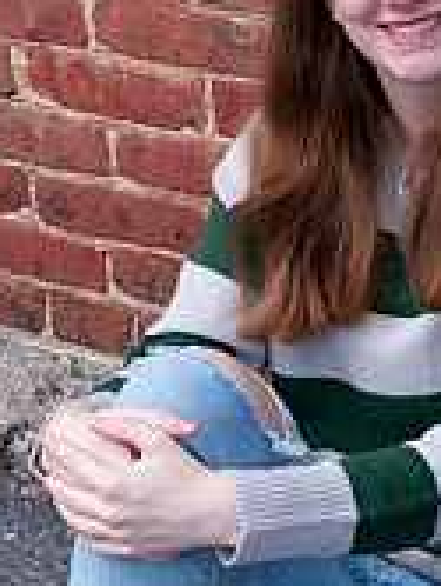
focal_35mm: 143
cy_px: 367
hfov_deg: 10.4
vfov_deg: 13.8
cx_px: 369
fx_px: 2423
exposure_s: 1/400
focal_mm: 55
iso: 100
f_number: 4.5
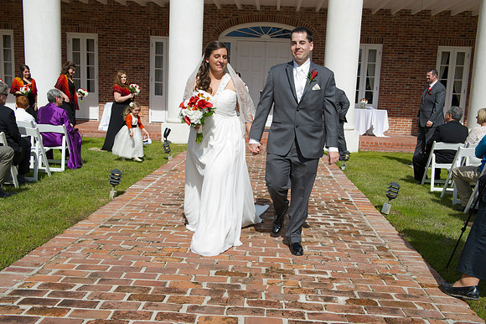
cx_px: 243
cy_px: 162
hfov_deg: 53.2
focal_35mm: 36
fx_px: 486
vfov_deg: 36.8
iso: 100
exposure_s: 1/250
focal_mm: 36
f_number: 11
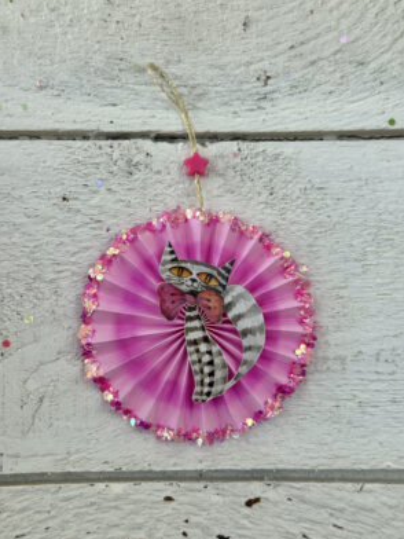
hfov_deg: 29.7
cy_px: 274
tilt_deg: -82.6
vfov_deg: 38.9
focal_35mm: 49
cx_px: 205
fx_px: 762
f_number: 1.78
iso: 64
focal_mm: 6.76
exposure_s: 1/1059
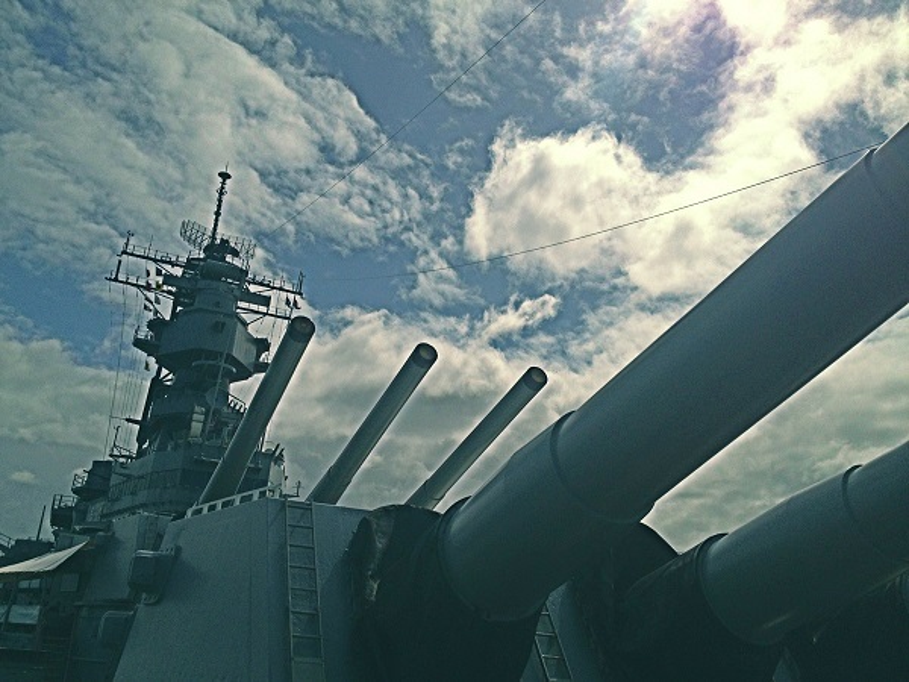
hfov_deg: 52.6
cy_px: 341
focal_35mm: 35
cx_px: 454
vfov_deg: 40.7
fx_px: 919
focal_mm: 4.28
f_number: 2.4
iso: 50
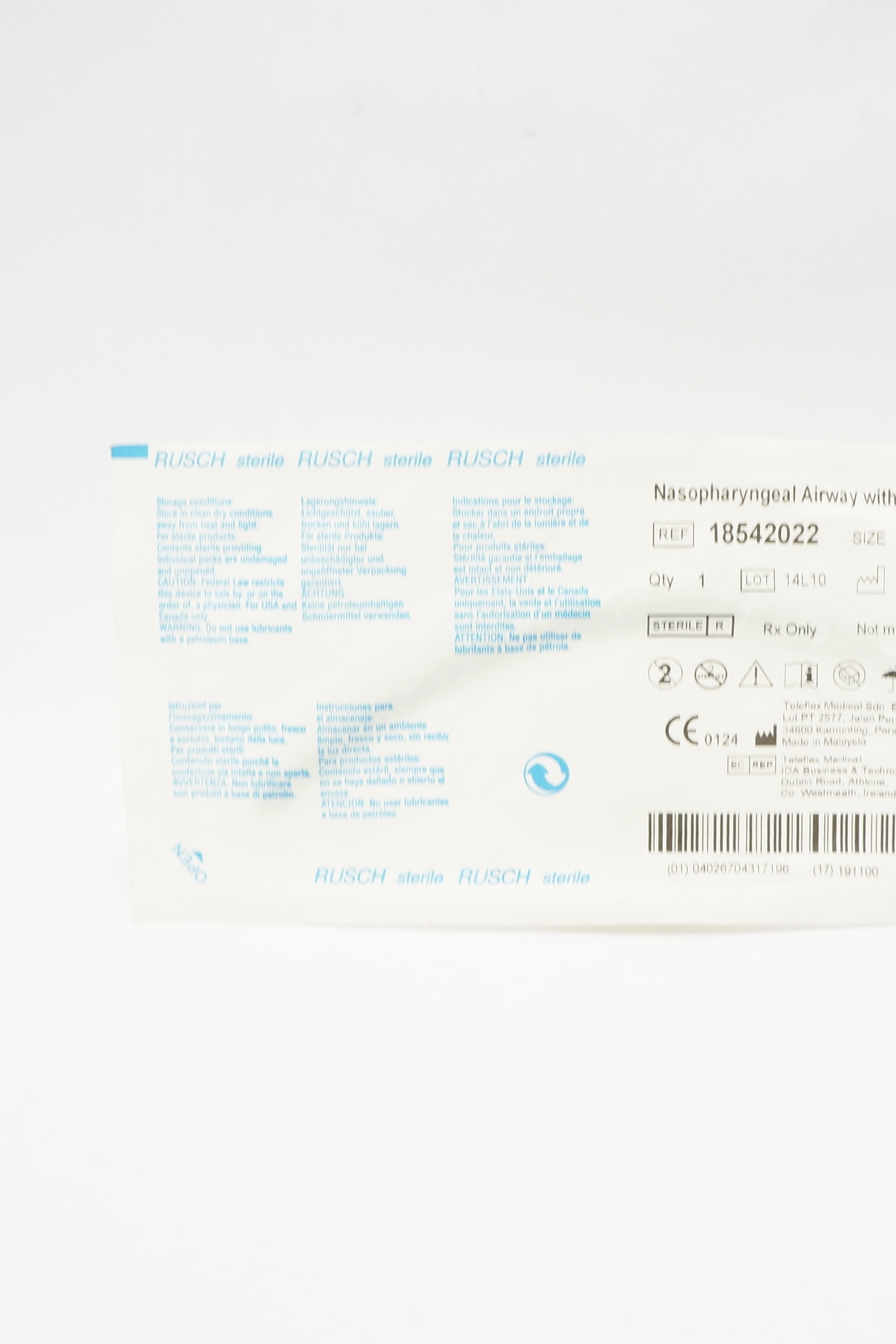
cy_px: 672
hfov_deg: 32.3
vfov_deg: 47.4
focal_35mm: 41
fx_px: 1531
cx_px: 611
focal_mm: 18
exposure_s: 1/40
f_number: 5.6
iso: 400
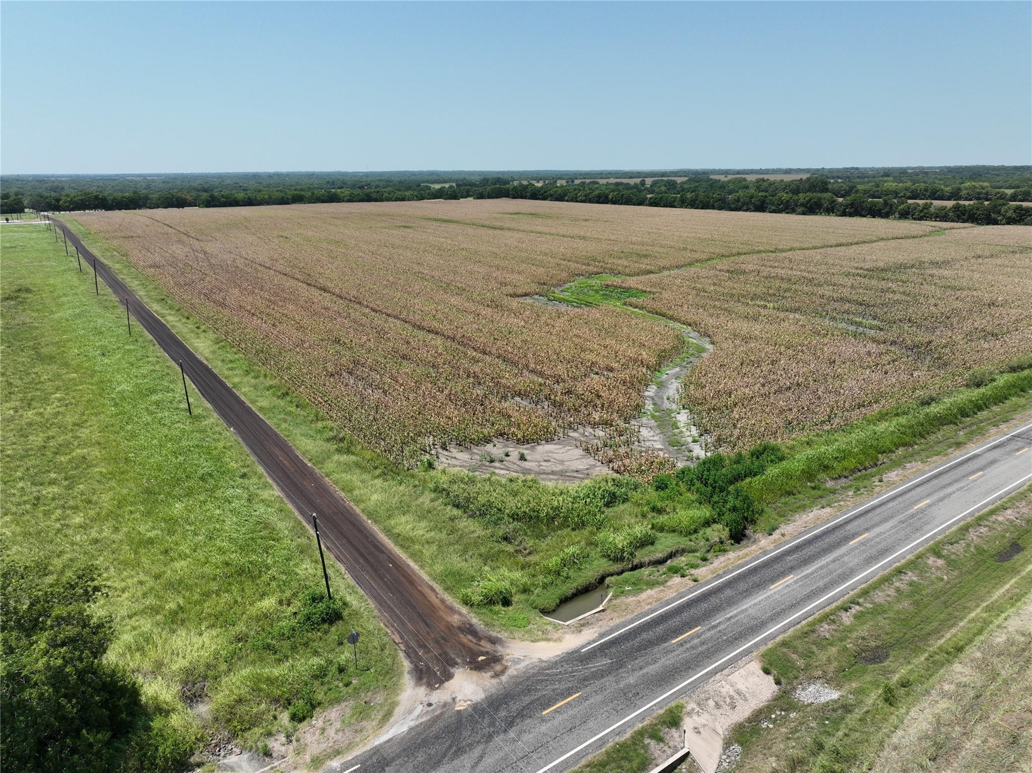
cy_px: 386
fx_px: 715
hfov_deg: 71.6
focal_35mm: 24
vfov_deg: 56.8
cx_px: 516
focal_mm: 12.29
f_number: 2.8
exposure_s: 1/1600
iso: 100
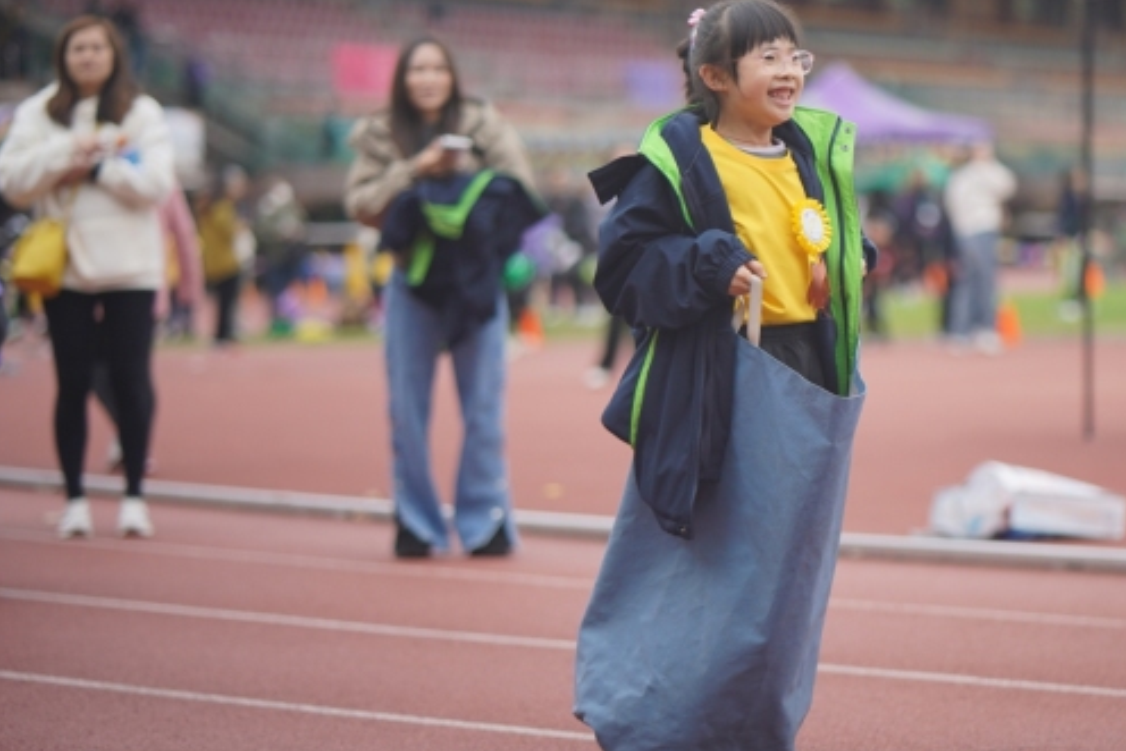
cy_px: 332
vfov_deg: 10.0
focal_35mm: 137
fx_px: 4286
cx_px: 849
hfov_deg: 14.9
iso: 200
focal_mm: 85
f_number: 1.8
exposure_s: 1/2000
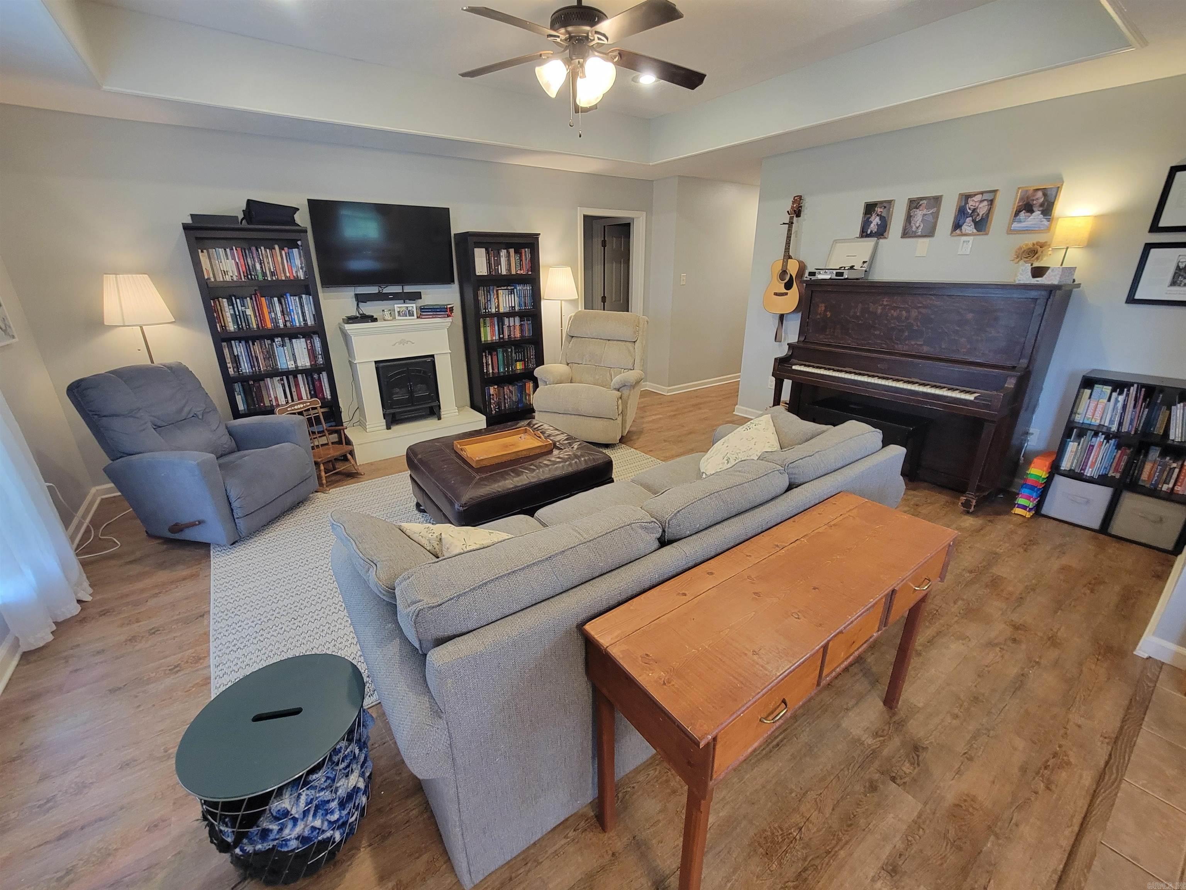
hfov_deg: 106.2
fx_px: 445
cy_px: 445
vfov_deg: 89.9
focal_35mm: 13
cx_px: 593
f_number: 2.2
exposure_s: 1/30
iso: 320
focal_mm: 2.2
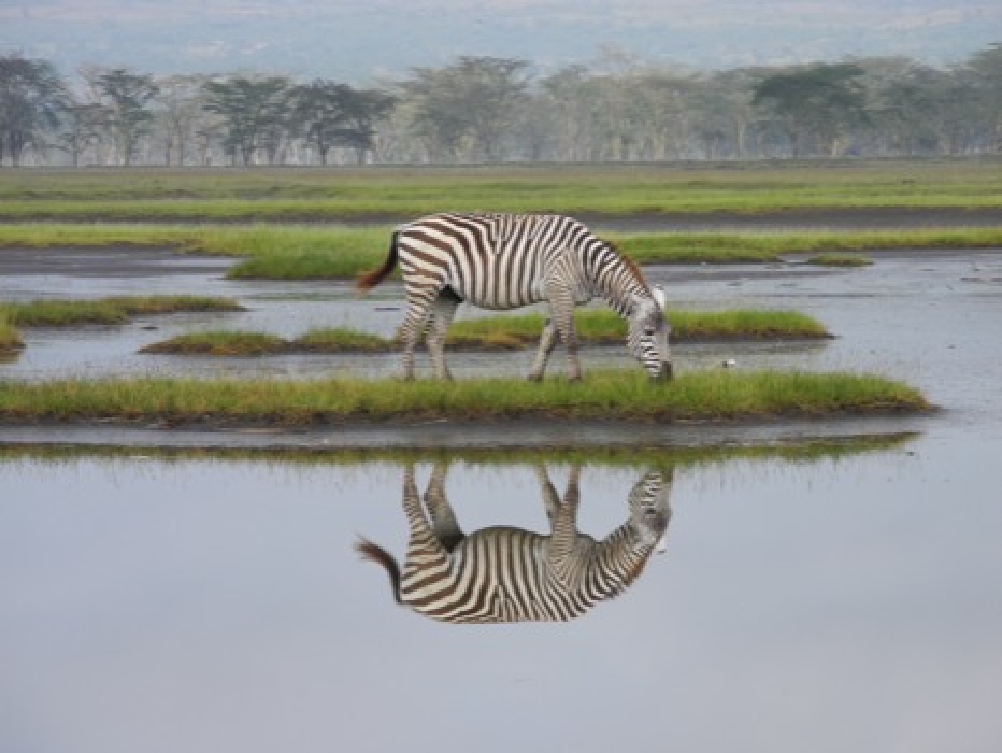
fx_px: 5792
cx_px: 501
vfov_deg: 7.4
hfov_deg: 9.9
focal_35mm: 200
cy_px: 376
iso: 100
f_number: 5.6
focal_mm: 42.6
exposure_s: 1/296
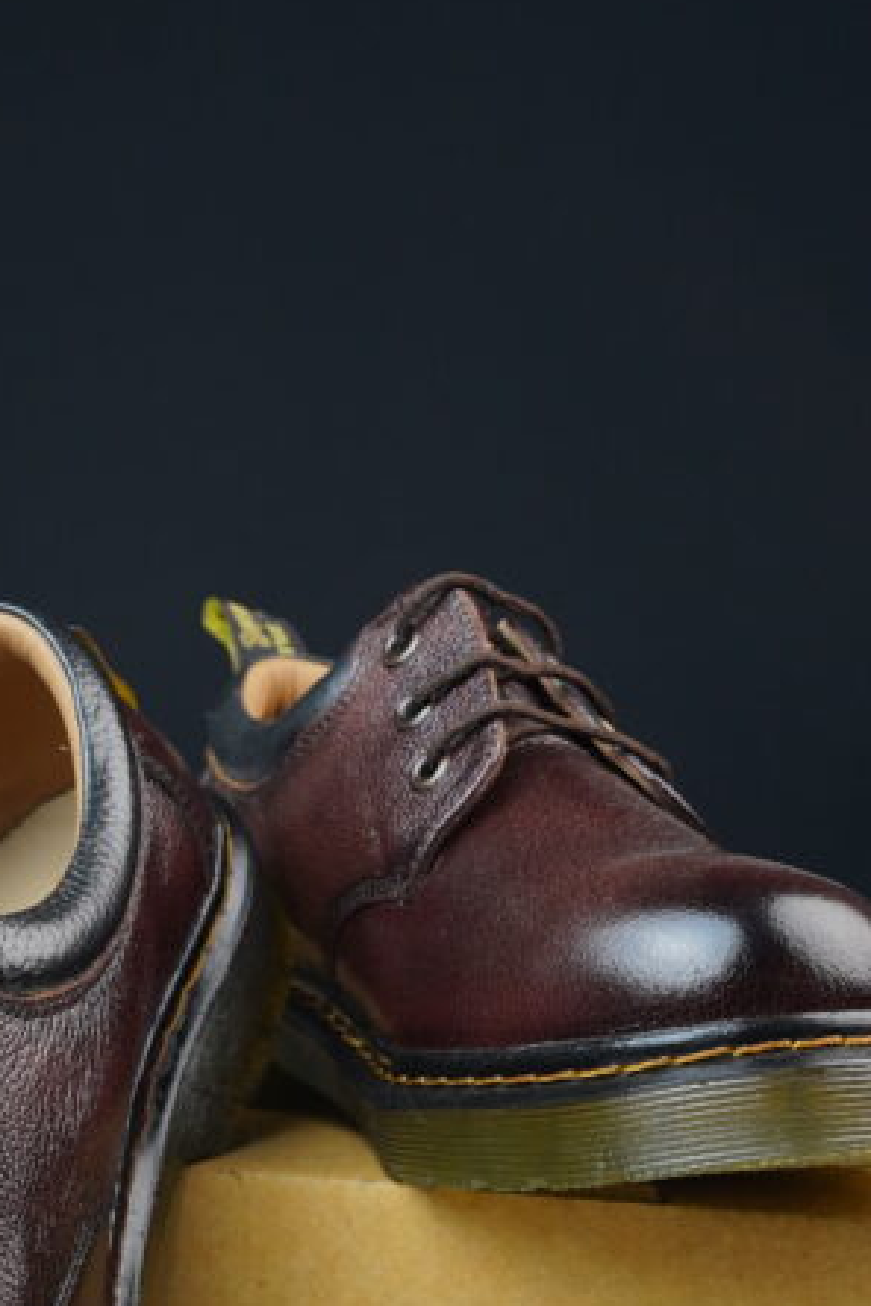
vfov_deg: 26.7
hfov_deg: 18.0
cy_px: 927
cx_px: 203
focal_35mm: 75
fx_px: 2729
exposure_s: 1/100
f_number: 8
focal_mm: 37.1
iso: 1000
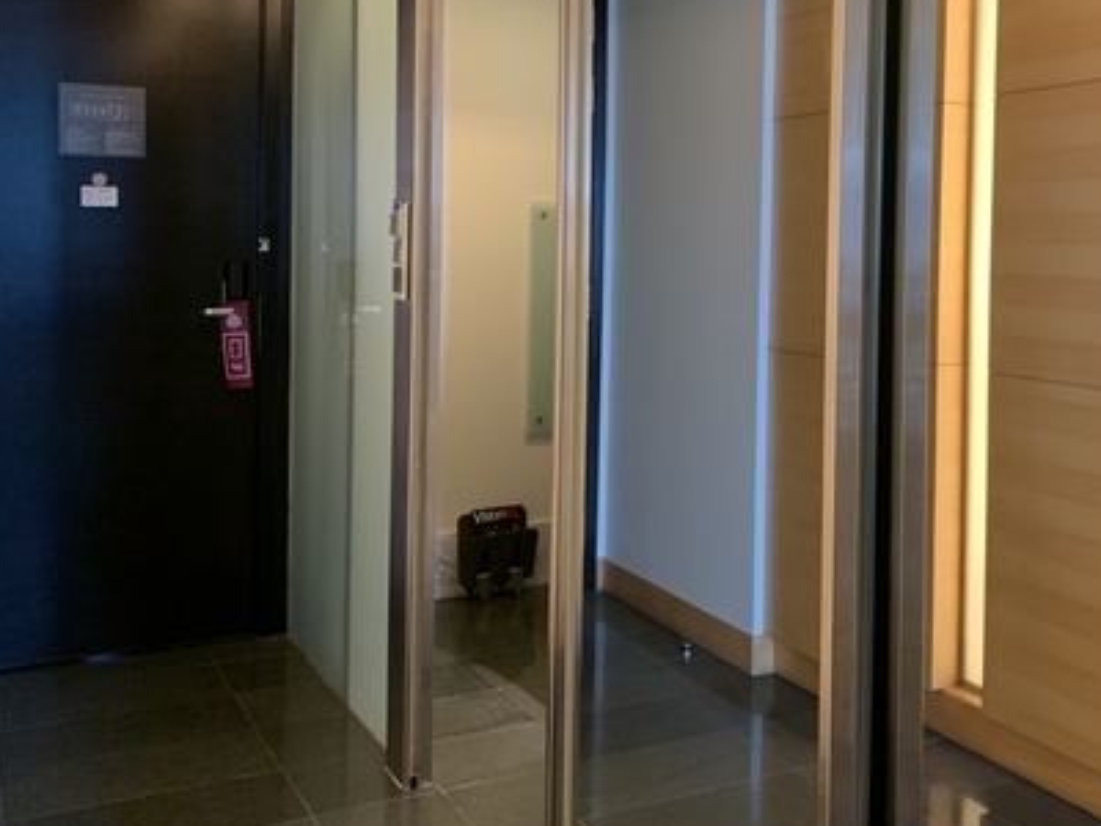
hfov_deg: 47.1
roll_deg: -0.4
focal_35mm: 39
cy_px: 295
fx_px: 1240
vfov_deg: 36.5
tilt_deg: -0.7
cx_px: 729
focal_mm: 4.25
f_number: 1.8
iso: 200
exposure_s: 1/50
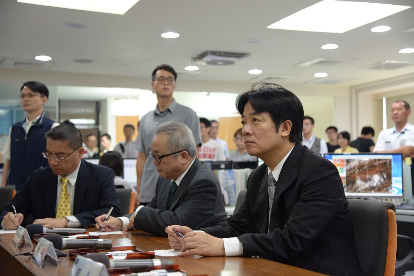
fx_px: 598
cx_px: 207
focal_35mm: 52
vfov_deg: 26.0
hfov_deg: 38.2
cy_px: 138
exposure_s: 1/125
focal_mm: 52
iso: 1600
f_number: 4
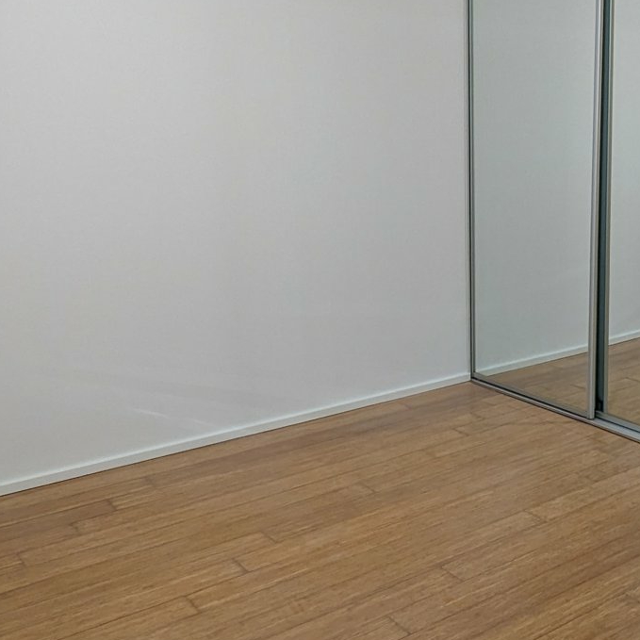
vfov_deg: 41.8
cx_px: 502
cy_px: 290
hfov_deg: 40.3
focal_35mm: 40
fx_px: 837
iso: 234
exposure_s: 1/25
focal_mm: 2.35
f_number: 2.2
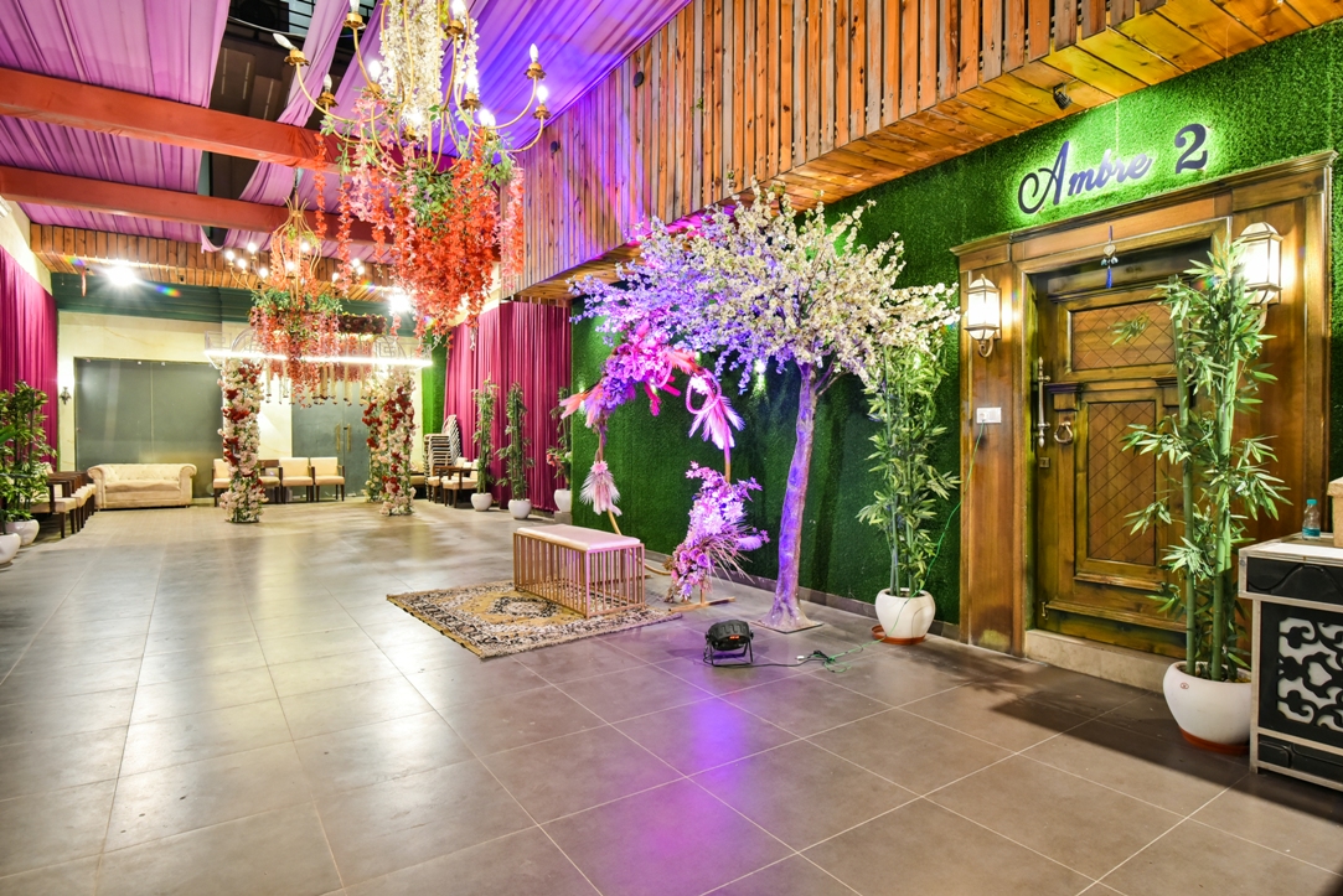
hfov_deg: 84.0
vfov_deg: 62.0
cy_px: 448
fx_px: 746
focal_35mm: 20
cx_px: 672
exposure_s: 1/15
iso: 2000
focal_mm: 20
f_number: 7.1
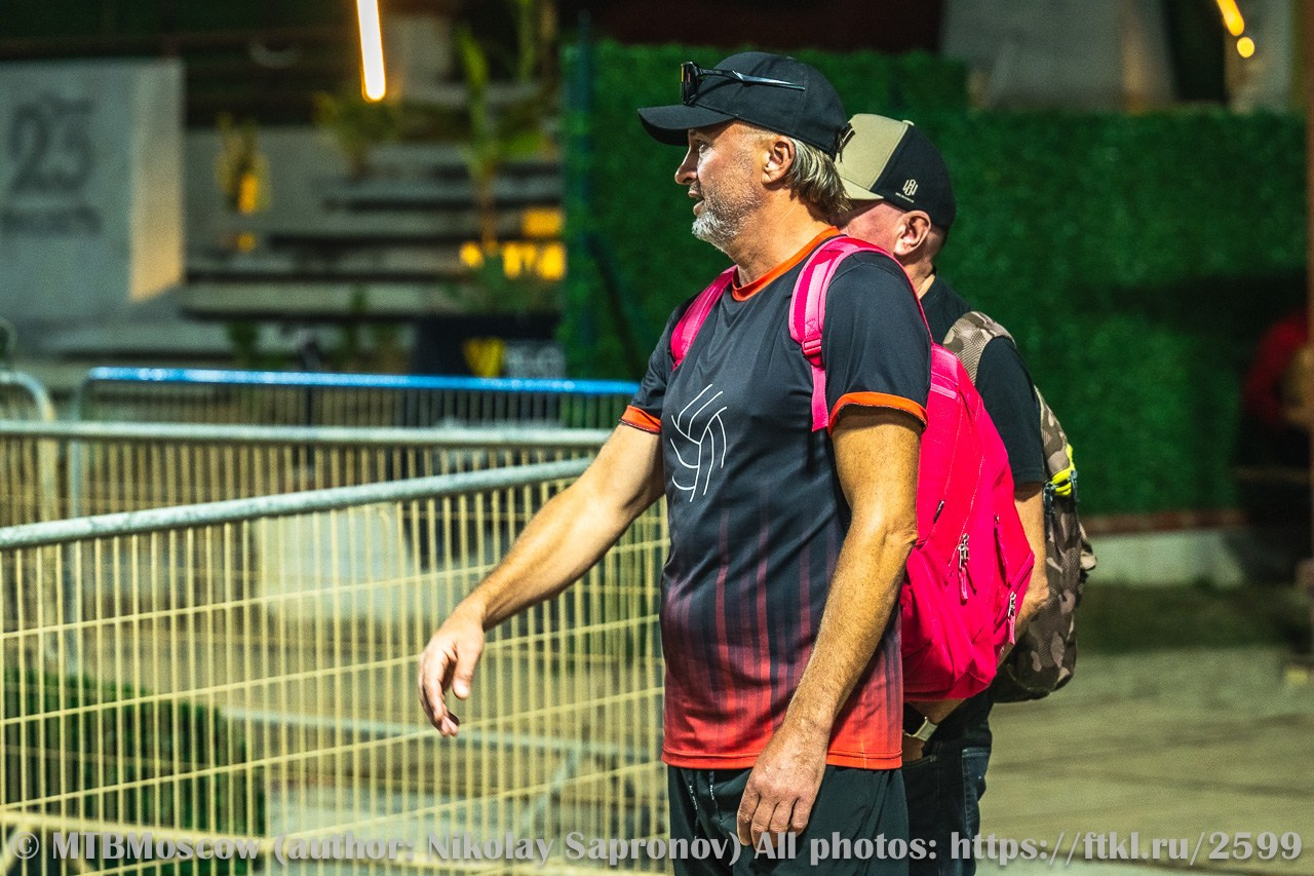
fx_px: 5729
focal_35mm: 157
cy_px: 438
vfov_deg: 8.7
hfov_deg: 13.1
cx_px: 657
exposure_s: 1/400
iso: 1600
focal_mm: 105
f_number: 3.5
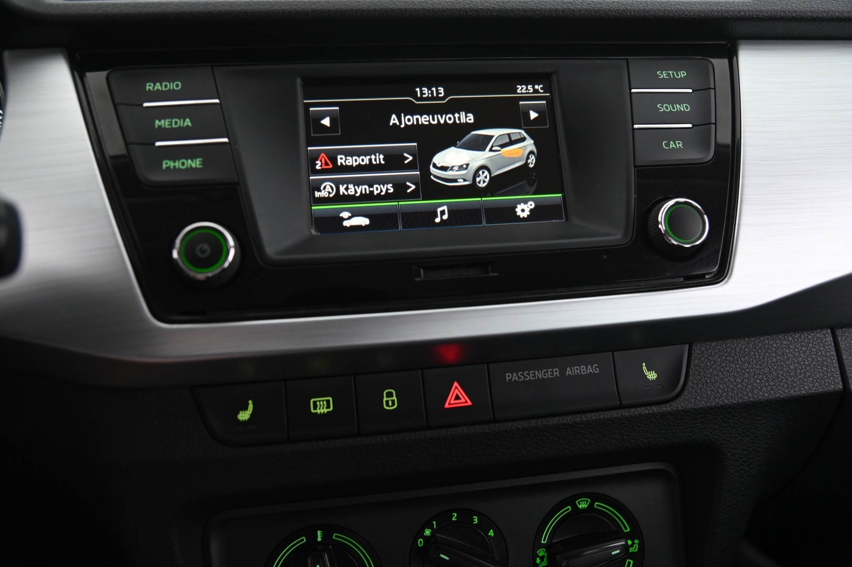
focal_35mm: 32
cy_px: 284
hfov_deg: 58.8
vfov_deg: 41.1
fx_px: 757
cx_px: 426
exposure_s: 1/20
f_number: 4
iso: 2000
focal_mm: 32
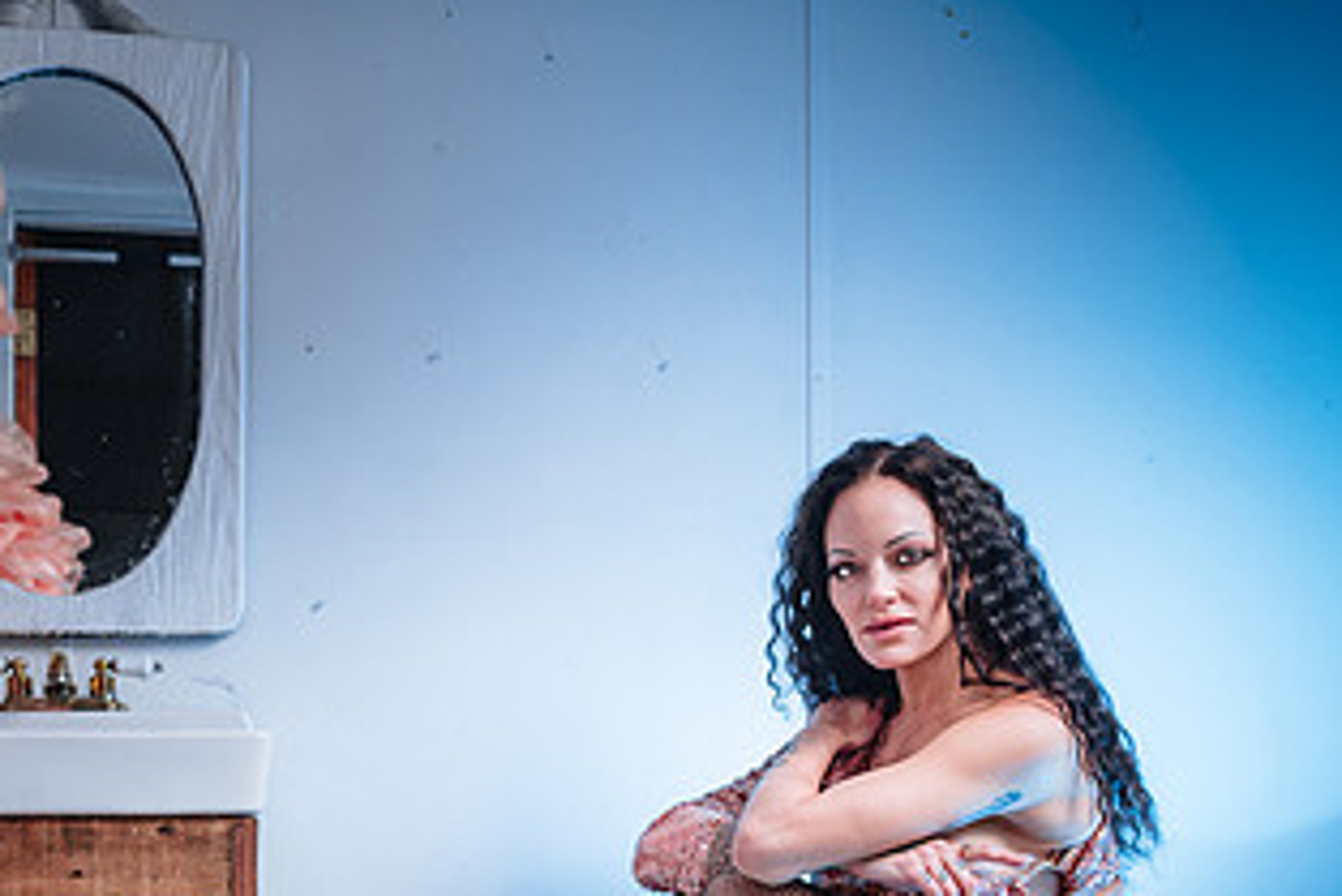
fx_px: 1790
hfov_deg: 40.6
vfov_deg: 26.8
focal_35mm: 48
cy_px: 860
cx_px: 461
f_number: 3.2
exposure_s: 1/250
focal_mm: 24
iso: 64
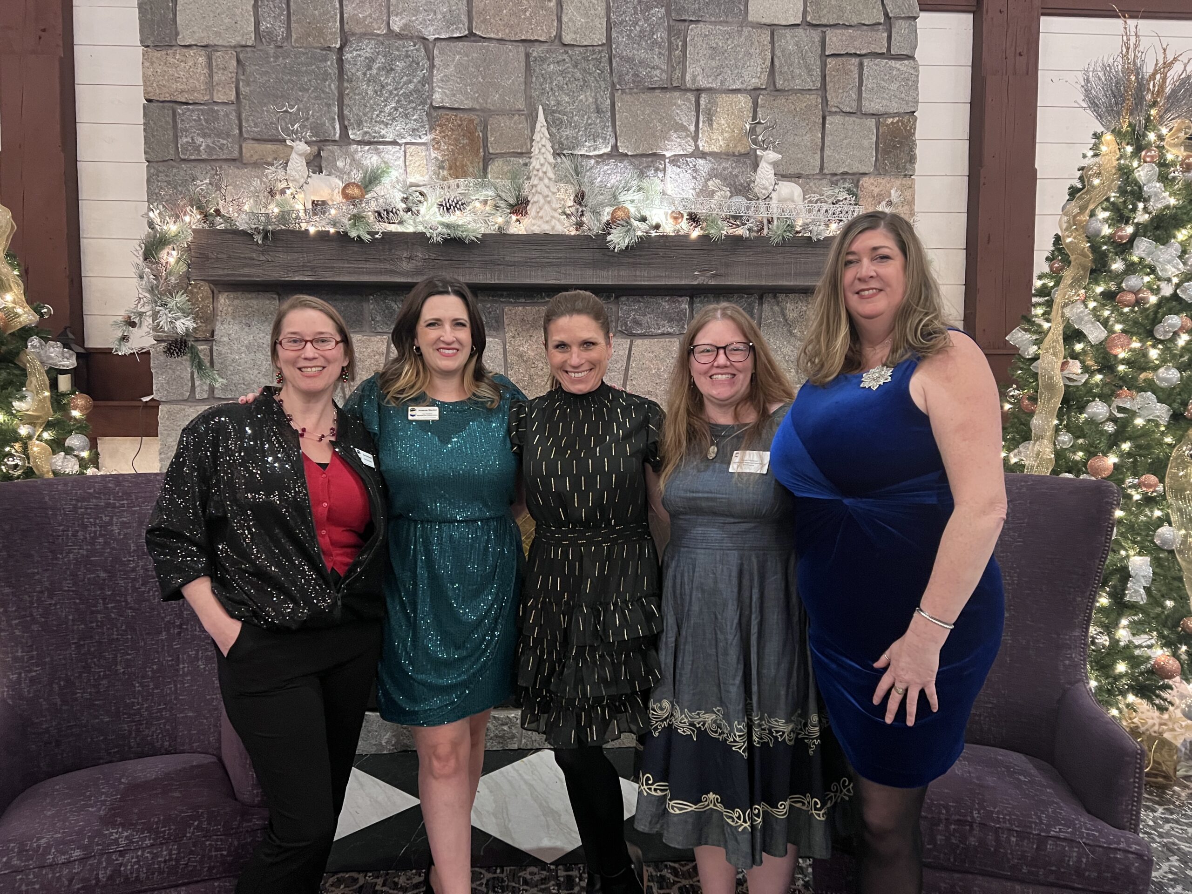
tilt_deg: -2.7
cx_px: 596
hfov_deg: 67.3
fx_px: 895
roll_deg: +0.8
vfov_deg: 53.1
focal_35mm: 26
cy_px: 447
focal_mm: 5.7
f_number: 1.5
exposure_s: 1/30
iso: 640
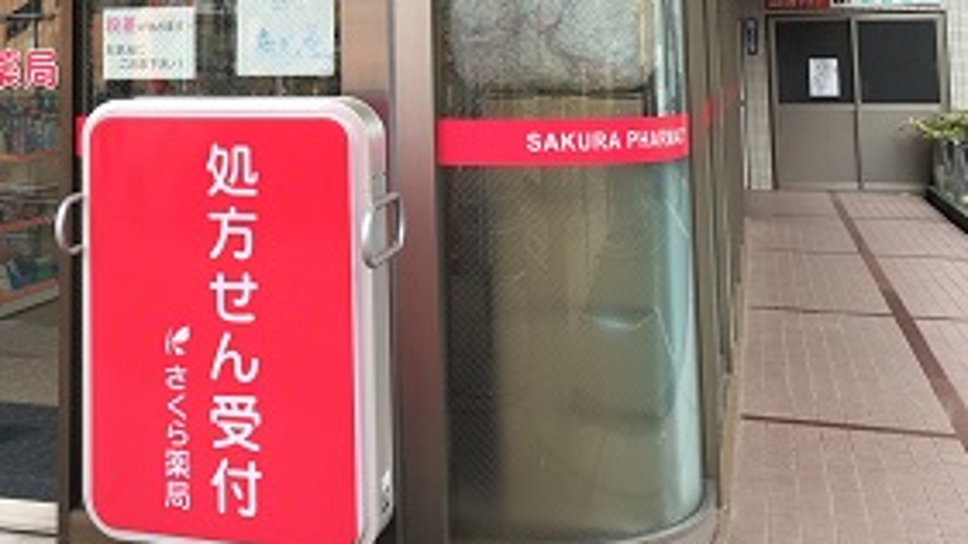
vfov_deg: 21.0
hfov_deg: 37.6
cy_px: -65
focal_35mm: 54
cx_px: 248
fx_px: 1386
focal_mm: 4.15
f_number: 2.2
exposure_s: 1/120
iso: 25
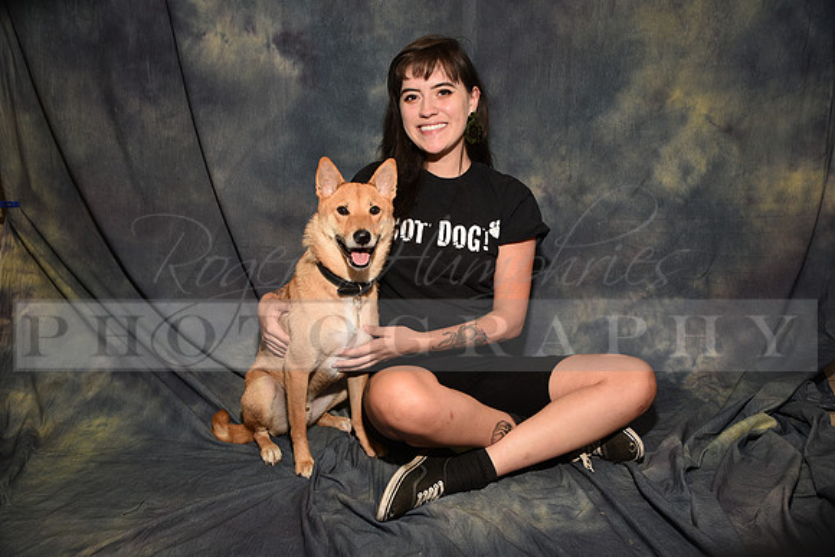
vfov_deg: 42.3
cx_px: 418
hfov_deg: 60.3
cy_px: 278
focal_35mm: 31
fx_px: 719
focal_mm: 31
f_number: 5
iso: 200
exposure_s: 1/60
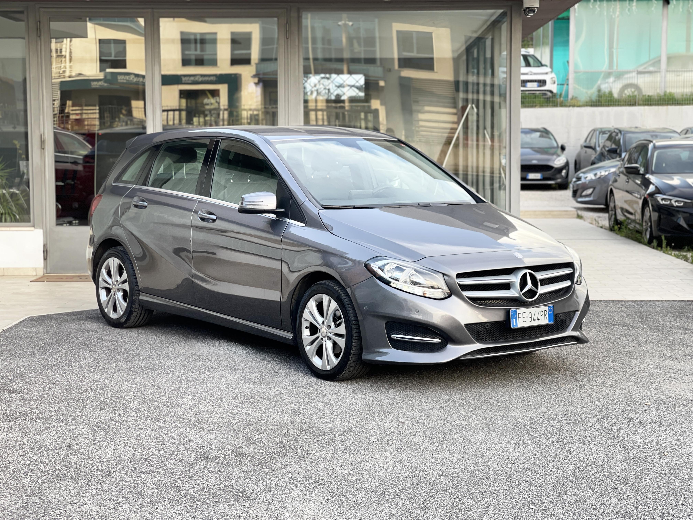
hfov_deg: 30.3
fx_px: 1281
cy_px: 260
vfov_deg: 22.9
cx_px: 346
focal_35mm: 64
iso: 25
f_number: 2.2
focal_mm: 7.5
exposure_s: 1/121
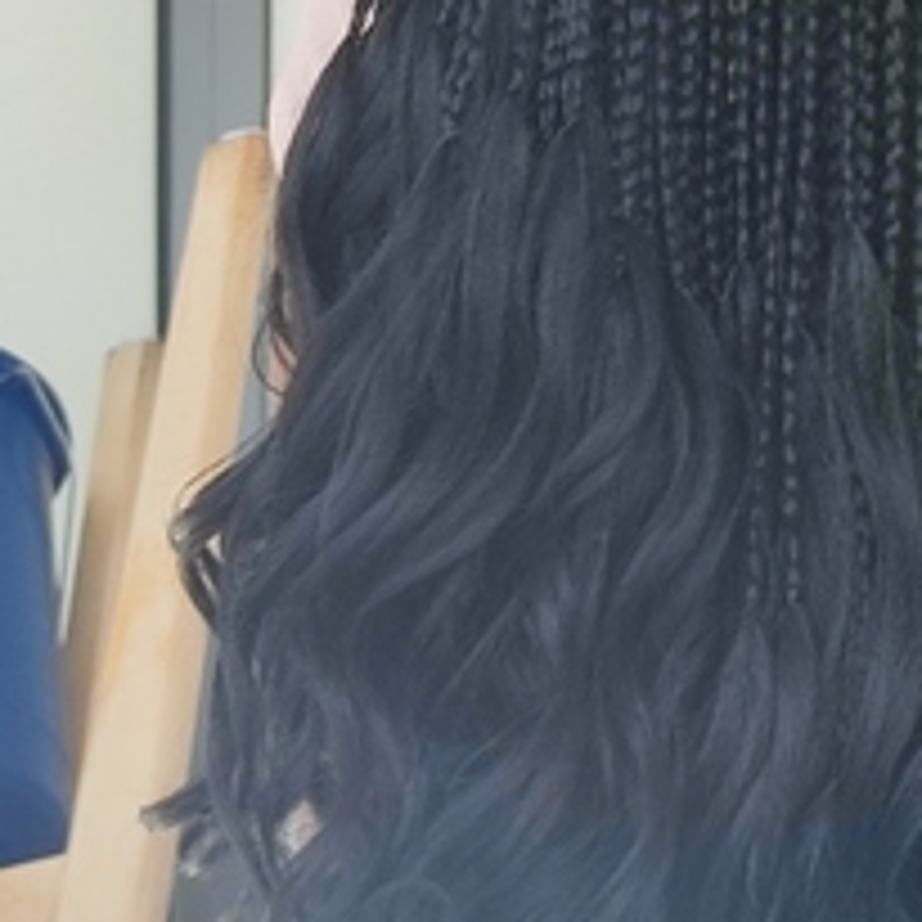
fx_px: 1868
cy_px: -108
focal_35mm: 62
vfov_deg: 25.6
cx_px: 850
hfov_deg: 26.7
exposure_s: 1/191
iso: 50
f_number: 1.89
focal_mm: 5.89
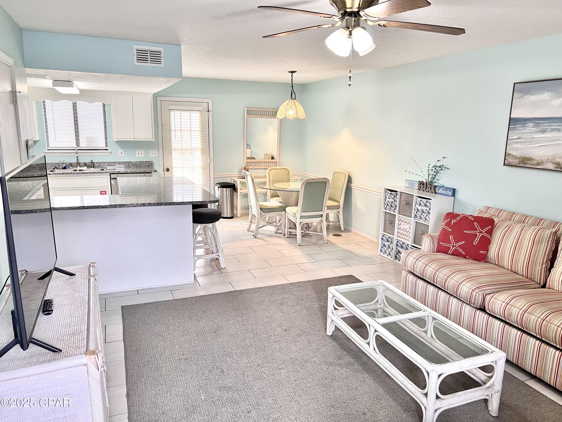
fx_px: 422
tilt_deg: -11.9
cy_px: 211
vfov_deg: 53.1
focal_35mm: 26
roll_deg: -1.0
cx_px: 281
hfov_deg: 67.3
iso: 100
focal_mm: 5.7
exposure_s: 1/60
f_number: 1.5
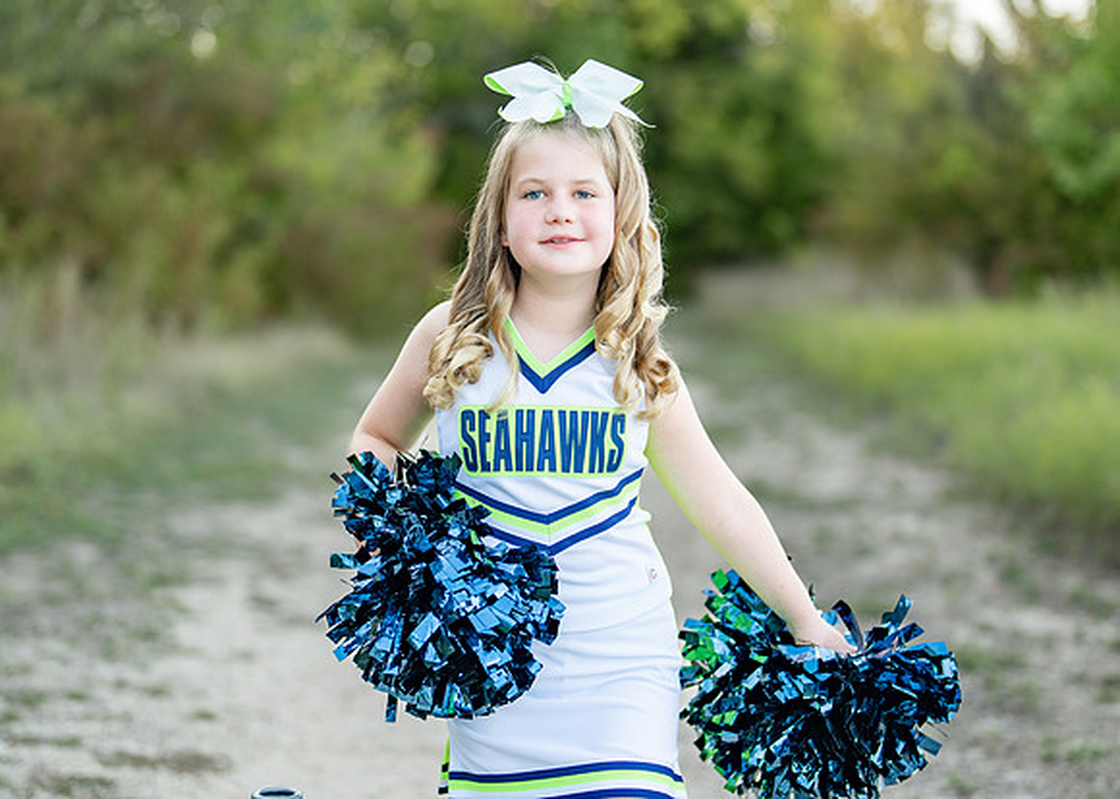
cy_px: 395
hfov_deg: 29.4
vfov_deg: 21.2
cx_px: 545
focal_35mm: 67
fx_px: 2136
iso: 100
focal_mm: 50
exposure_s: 1/500
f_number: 1.2
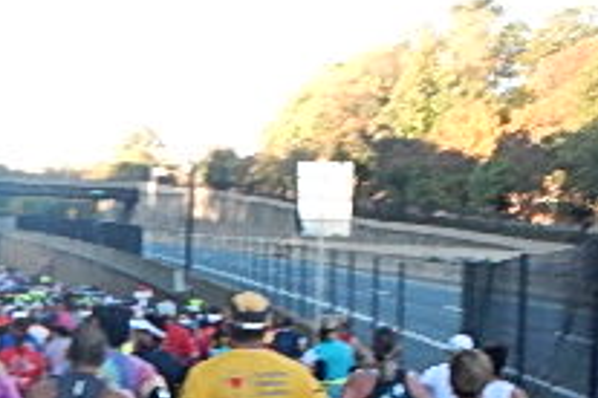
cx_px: 69
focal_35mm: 90
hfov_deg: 22.1
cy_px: 236
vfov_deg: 15.2
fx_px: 1495
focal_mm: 5
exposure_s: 1/250
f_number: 3.9
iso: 400
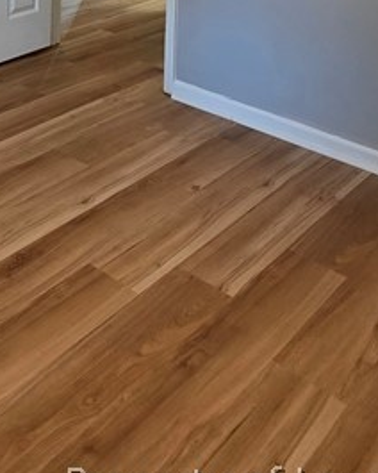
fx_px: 685
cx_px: 20
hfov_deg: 29.3
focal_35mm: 49
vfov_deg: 29.1
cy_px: -173
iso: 200
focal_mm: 2.2
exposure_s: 1/120
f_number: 1.9
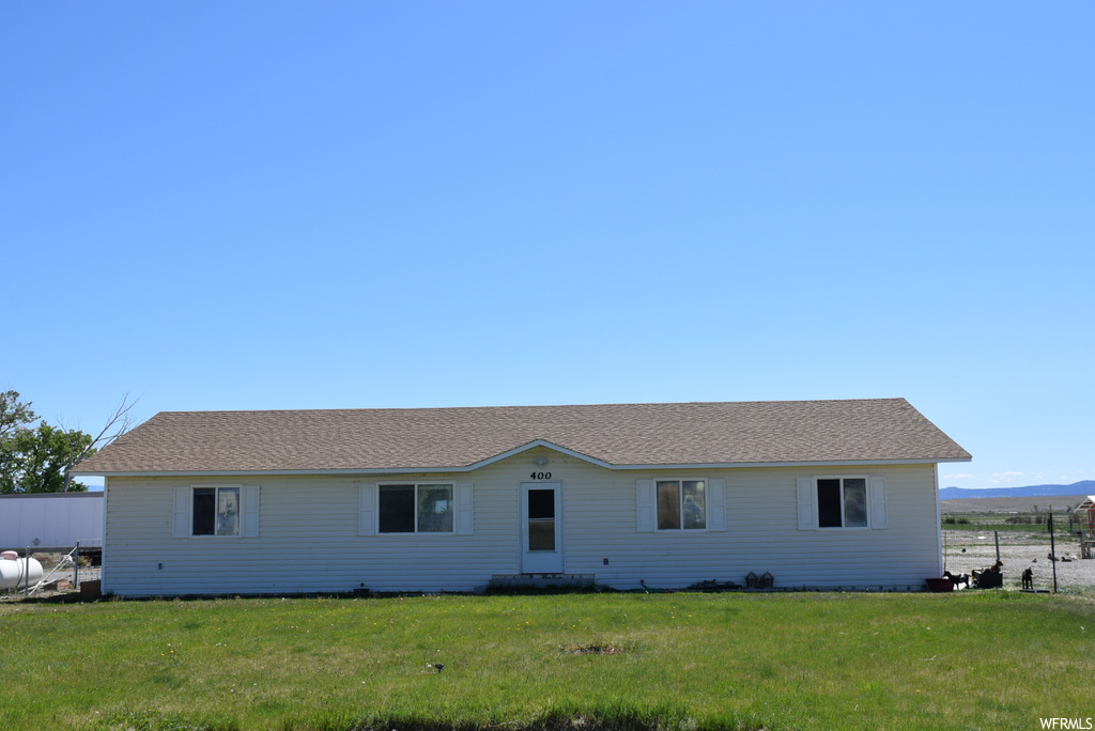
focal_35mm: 38
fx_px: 1141
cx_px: 548
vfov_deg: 35.5
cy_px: 366
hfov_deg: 51.3
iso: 200
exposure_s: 1/400
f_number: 10
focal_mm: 25
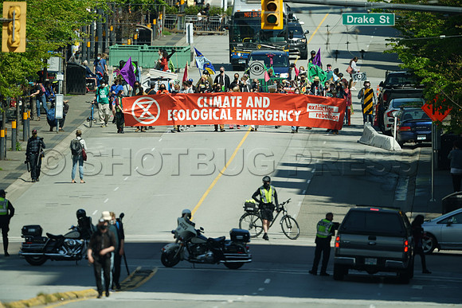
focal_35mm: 840
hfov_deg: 2.5
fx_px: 10782
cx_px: 231
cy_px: 154
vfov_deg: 1.6
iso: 80
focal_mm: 840
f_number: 6.3
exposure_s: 1/320
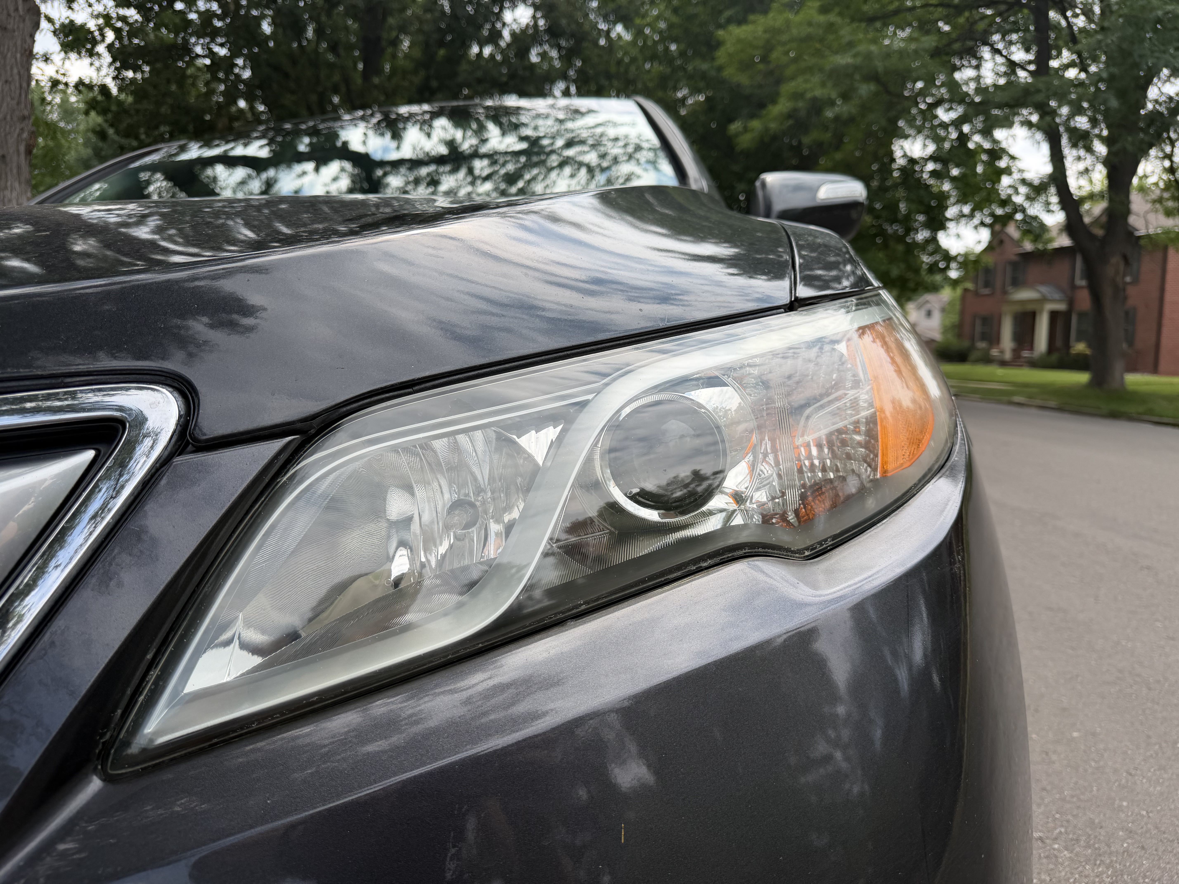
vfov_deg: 56.8
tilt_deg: -6.6
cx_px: 590
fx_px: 817
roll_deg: -0.7
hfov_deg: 71.6
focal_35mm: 24
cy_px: 442
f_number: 1.78
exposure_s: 1/2525
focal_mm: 6.76
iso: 80
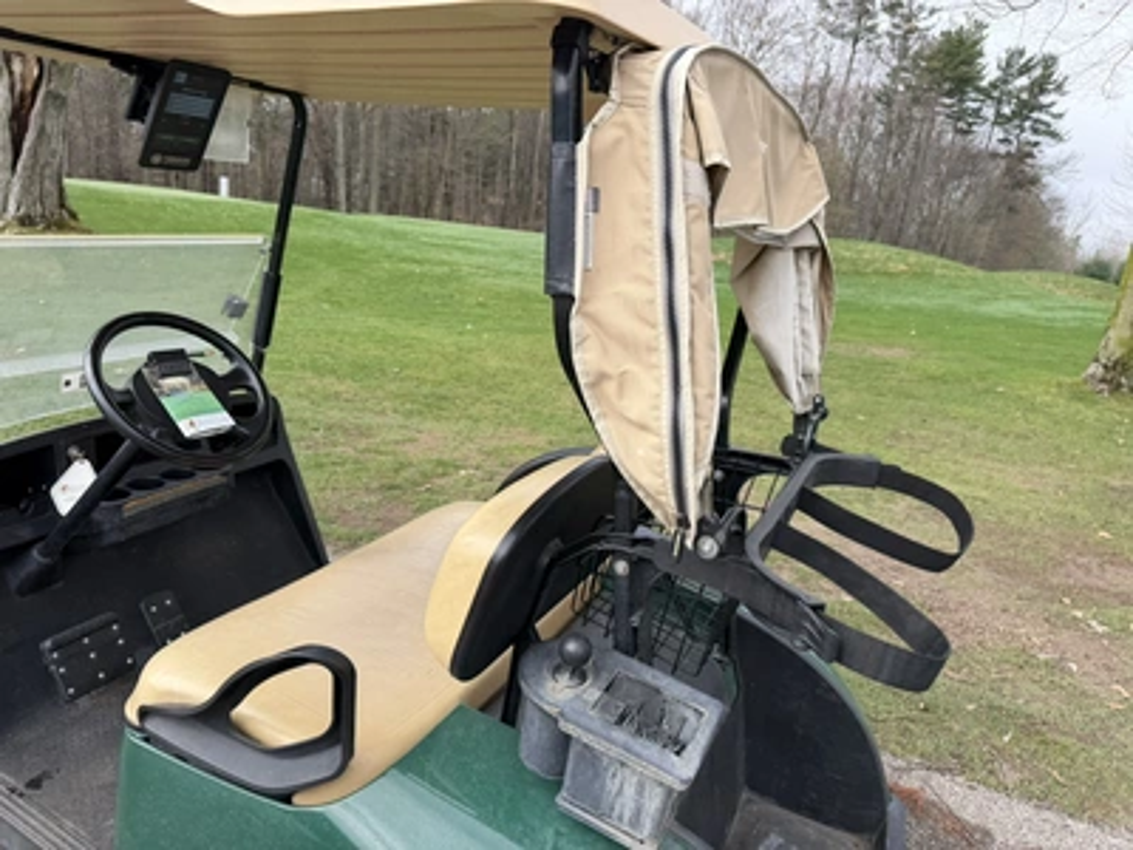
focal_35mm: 24
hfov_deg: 71.6
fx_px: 786
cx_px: 566
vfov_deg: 56.8
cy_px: 425
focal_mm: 6.76
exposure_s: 1/1585
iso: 80
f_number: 1.78
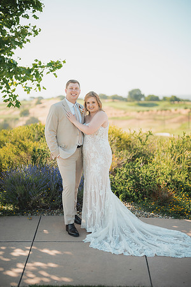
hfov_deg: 27.0
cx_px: 96
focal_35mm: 50
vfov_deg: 39.6
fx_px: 398
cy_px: 144
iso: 50
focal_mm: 50
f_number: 1.2
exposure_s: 1/1600
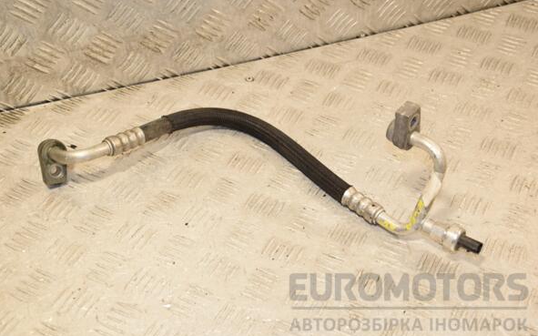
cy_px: 166
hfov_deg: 34.6
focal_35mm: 59
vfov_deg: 22.0
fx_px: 865
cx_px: 272
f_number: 7.1
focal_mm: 38
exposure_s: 1/200
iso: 800
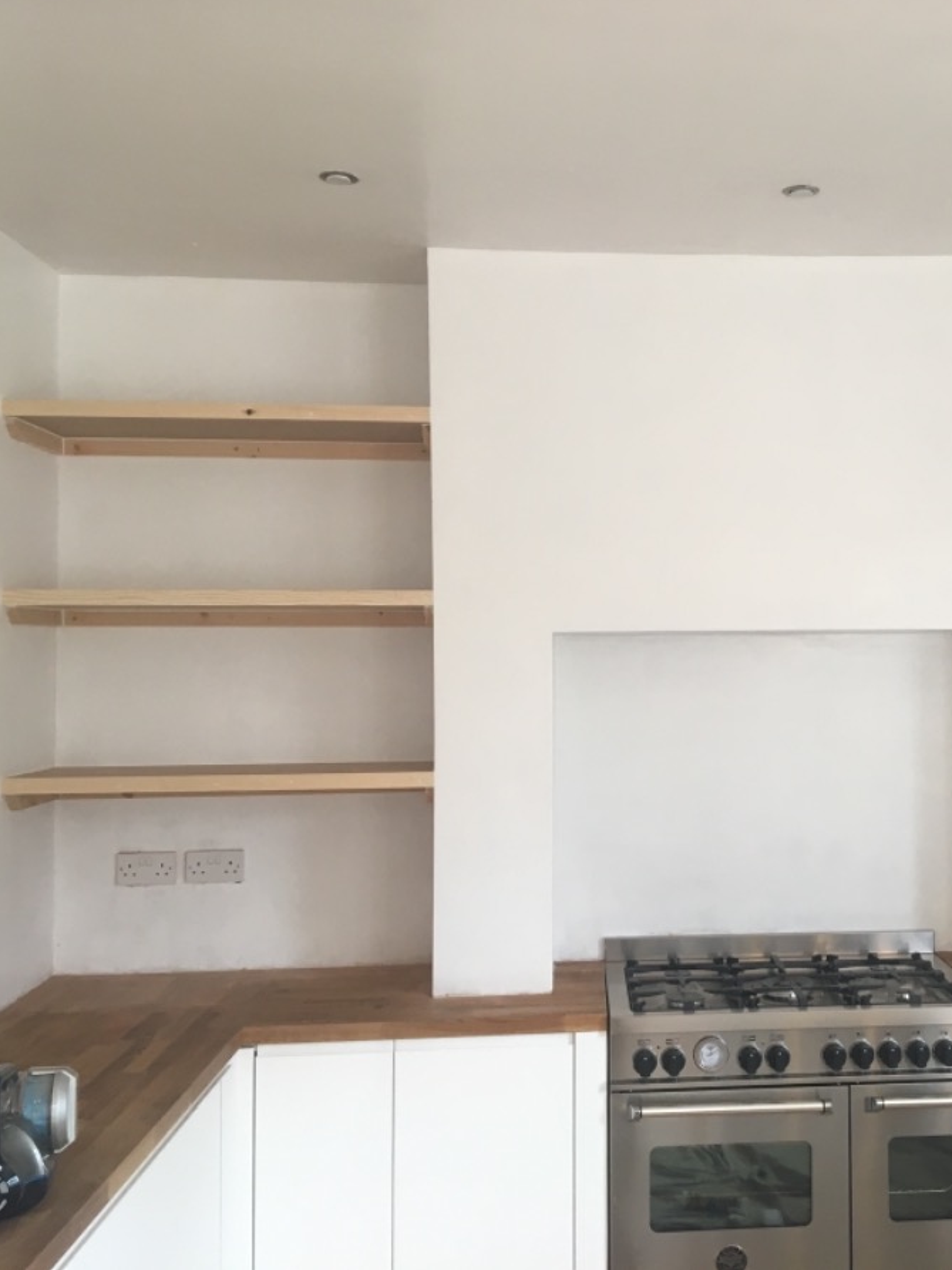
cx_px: 712
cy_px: 631
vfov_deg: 47.9
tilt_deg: +2.1
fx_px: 1430
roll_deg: +0.1
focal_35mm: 39
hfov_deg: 36.0
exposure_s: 1/33
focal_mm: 4.15
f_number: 2.2
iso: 40
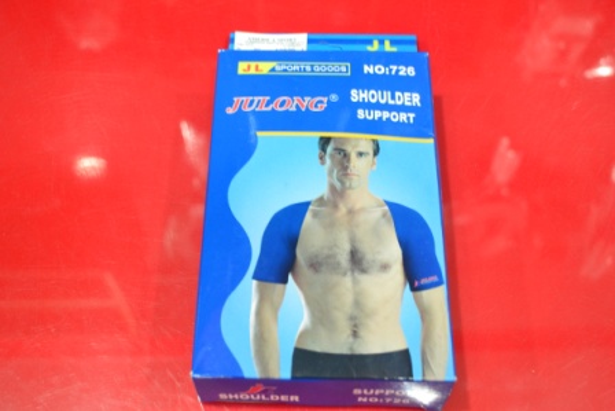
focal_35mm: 45
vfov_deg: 29.9
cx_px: 308
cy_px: 206
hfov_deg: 43.6
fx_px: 769
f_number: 4.5
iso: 800
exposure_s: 1/20
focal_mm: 30
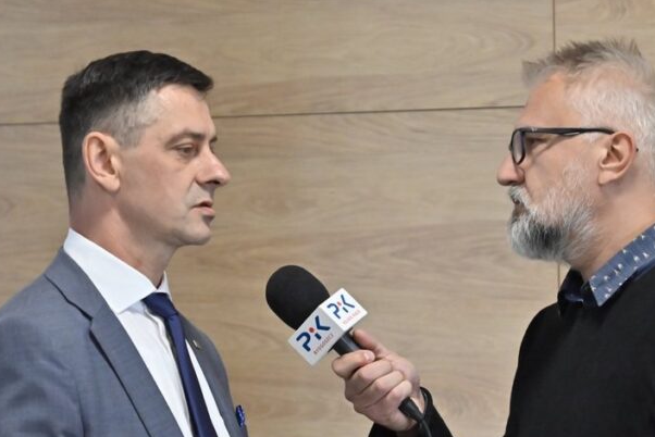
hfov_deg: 8.1
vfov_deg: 5.4
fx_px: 4642
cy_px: 263
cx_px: 355
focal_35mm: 255
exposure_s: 1/160
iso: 5000
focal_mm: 150
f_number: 6.3
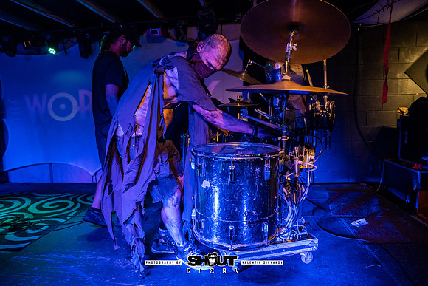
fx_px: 285
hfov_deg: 73.7
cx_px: 214
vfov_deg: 53.2
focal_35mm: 24
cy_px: 143
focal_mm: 24
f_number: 2.8
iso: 3200
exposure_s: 1/200
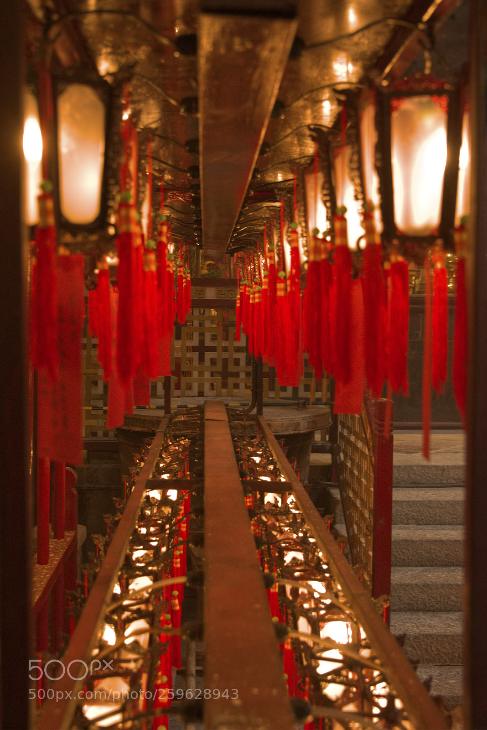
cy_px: 365
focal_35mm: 48
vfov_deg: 41.1
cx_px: 244
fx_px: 973
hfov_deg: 28.1
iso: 1600
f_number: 4
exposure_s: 1/40
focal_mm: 32
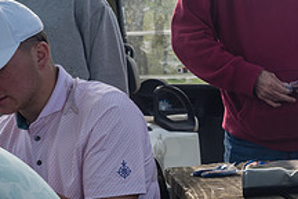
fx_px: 778
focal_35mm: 94
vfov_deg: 14.5
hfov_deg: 20.6
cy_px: 91
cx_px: 337
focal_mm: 35
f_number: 8
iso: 200
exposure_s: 1/160
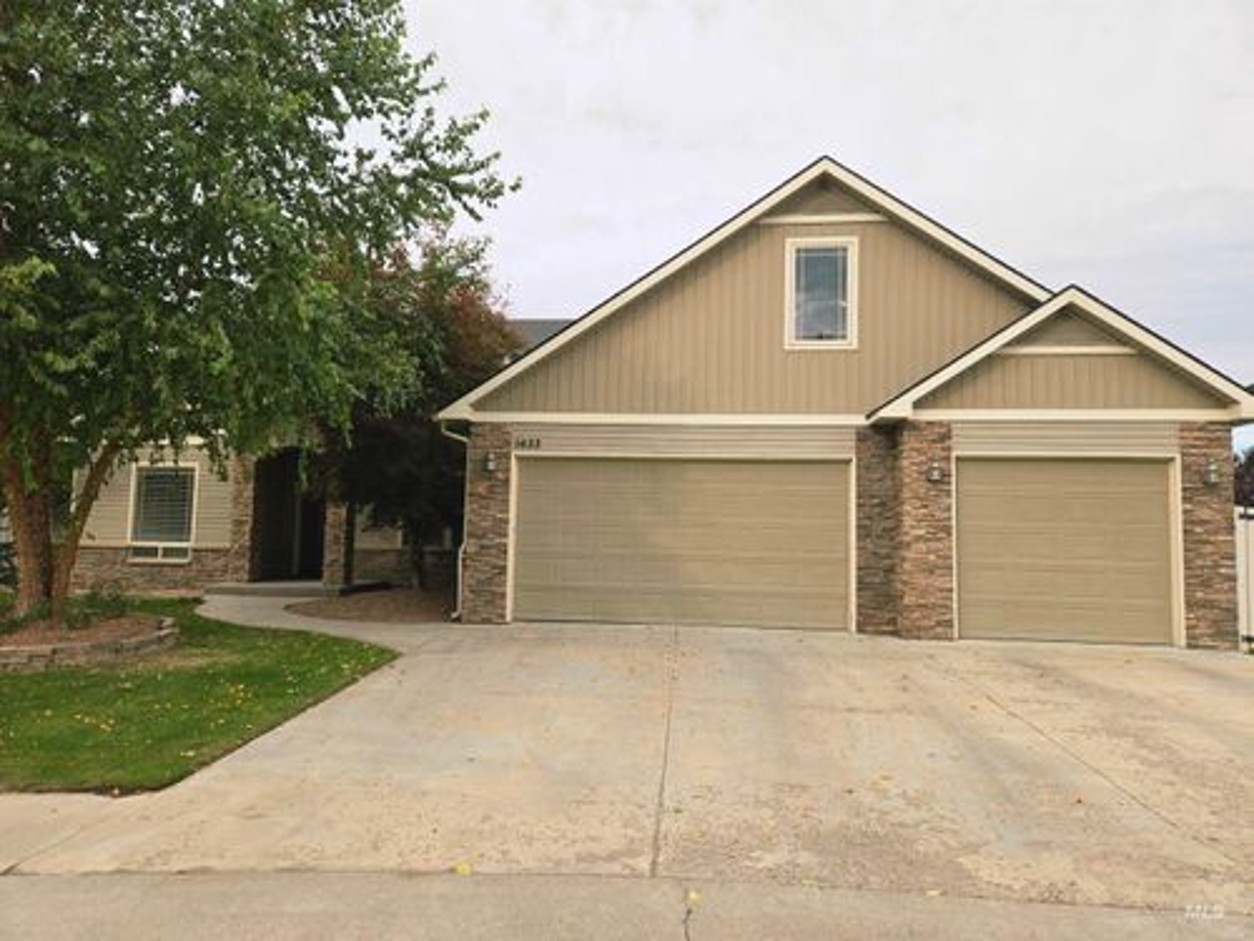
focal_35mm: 23
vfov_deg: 58.9
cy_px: 470
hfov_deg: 73.9
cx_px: 627
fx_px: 833
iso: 25
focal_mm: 5.4
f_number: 1.8
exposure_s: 1/707
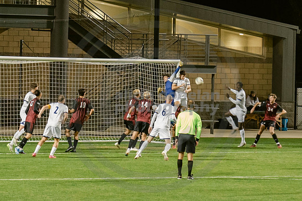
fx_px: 2590
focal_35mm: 309
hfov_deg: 6.6
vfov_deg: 4.5
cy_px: 77
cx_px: -75
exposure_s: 1/160
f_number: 4
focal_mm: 70
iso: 2000
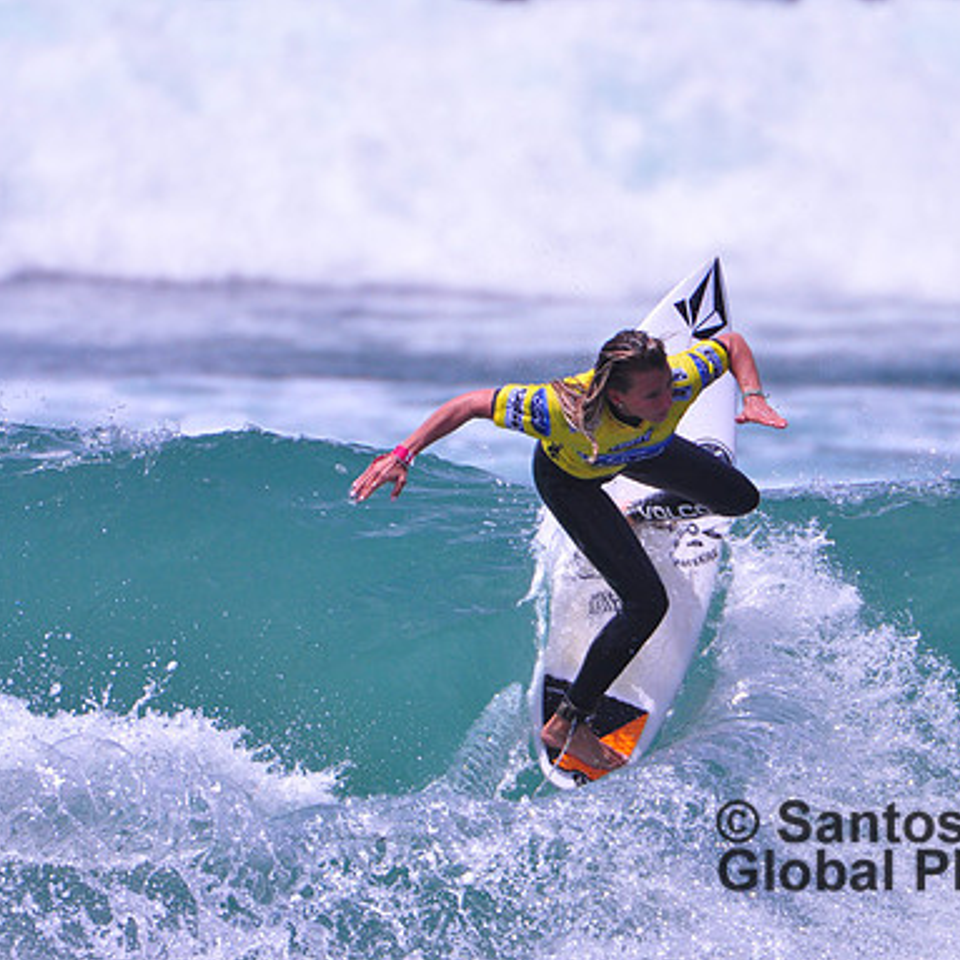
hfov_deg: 1.7
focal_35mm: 1061
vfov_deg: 1.7
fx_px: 33290
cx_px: 677
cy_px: 480
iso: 640
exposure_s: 1/4000
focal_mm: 550
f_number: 5.6
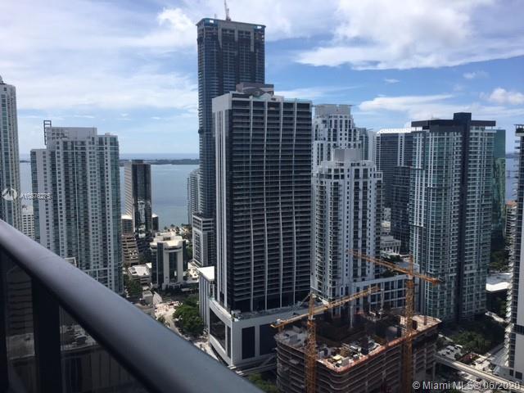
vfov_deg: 48.2
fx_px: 439
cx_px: 262
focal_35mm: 29
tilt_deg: -4.0
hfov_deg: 61.7
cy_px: 196
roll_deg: +0.1
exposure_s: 1/2404
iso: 25
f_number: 2.2
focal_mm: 4.15
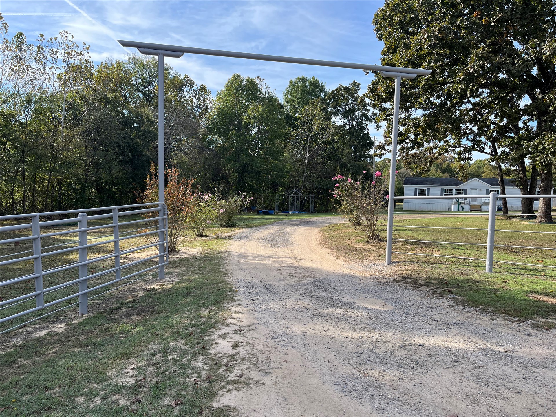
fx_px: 418
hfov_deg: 67.3
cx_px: 278
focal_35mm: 26
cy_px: 208
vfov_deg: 53.1
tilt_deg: -3.2
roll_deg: -1.6
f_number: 1.6
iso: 50
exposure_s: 1/1458
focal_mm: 5.1
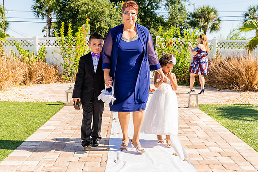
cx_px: 121
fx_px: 354
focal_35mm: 49
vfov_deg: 27.1
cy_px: 119
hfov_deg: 40.0
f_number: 4
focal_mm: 34
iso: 100
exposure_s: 1/640
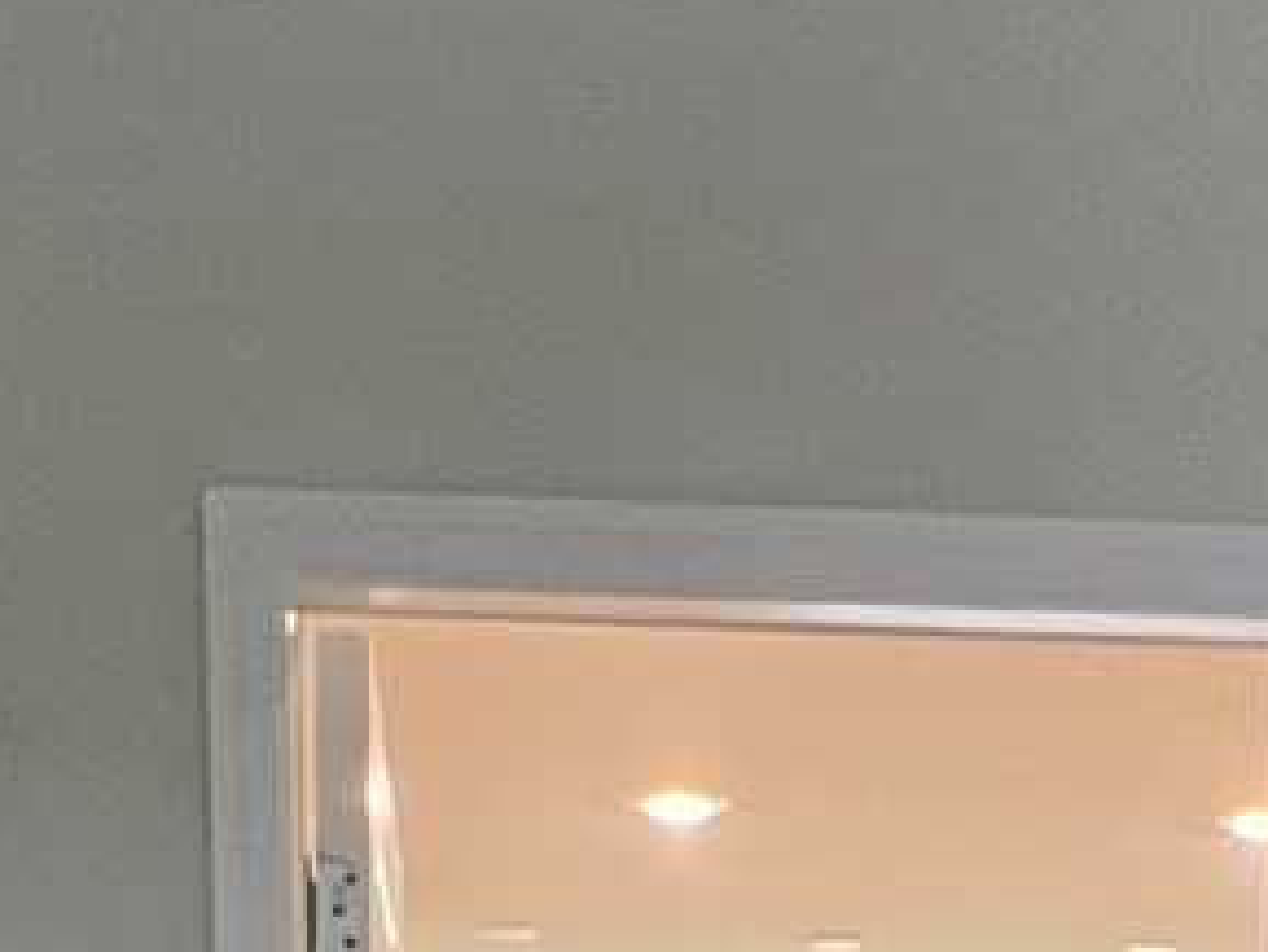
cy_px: 2044
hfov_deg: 26.9
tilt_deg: -10.3
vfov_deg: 15.3
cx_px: 790
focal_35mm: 72
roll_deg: -1.4
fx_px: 2638
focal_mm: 1.57
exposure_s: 1/120
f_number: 1.8
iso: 200
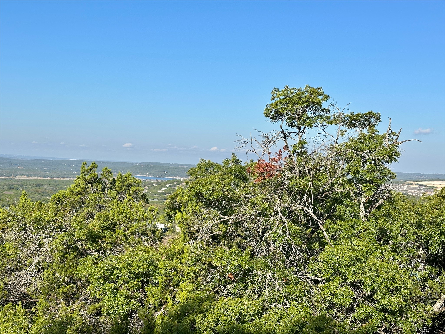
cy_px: 167
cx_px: 222
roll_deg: -2.8
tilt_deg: -1.1
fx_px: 617
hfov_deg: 39.7
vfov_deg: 30.3
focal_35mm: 48
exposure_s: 1/4566
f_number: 1.78
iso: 64
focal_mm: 6.86
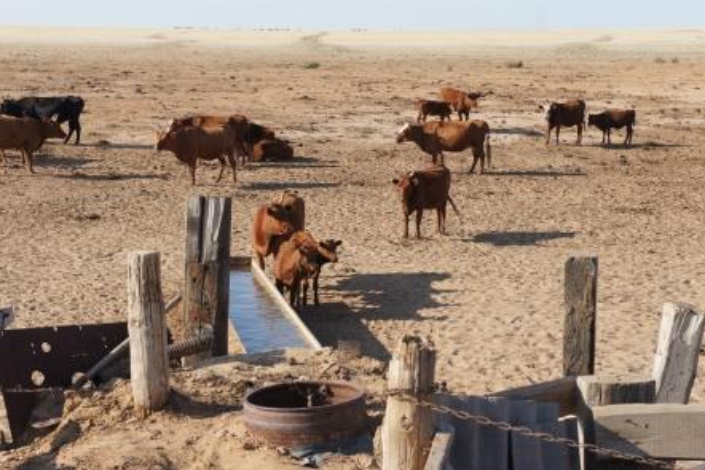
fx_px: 1606
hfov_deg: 24.8
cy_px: 234
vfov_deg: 16.7
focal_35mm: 82
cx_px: 356
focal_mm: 54
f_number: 9
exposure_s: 1/250
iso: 200
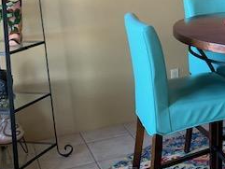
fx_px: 449
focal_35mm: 69
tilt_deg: -7.0
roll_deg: -0.1
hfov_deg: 26.1
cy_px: 11
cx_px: 244
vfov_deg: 20.8
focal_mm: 4.25
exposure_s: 1/77
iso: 100
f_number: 1.8
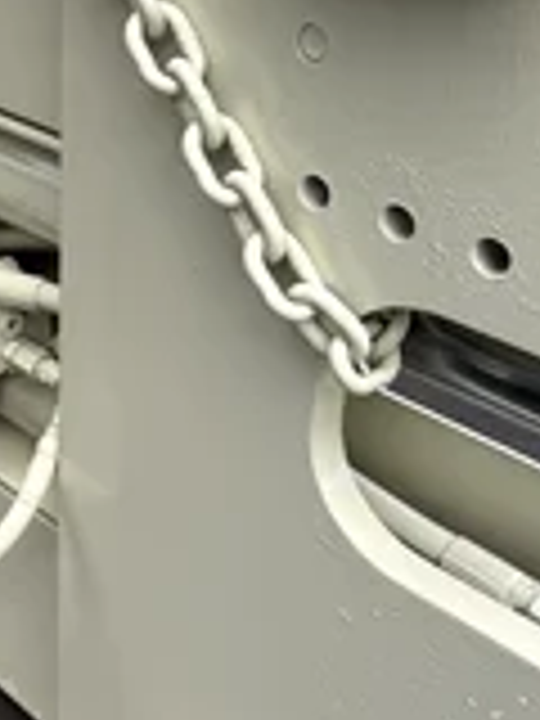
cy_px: 297
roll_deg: +0.5
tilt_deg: -24.8
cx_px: 36
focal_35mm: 60
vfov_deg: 32.1
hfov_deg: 23.6
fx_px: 1248
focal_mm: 6.76
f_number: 1.78
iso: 80
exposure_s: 1/1122
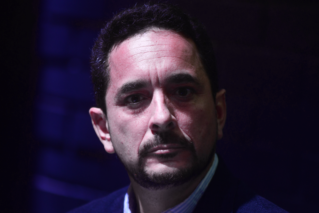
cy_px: 106
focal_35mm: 300
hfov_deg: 6.9
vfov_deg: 4.6
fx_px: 2658
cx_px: 160
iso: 1000
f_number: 2.8
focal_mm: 200
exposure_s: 1/160
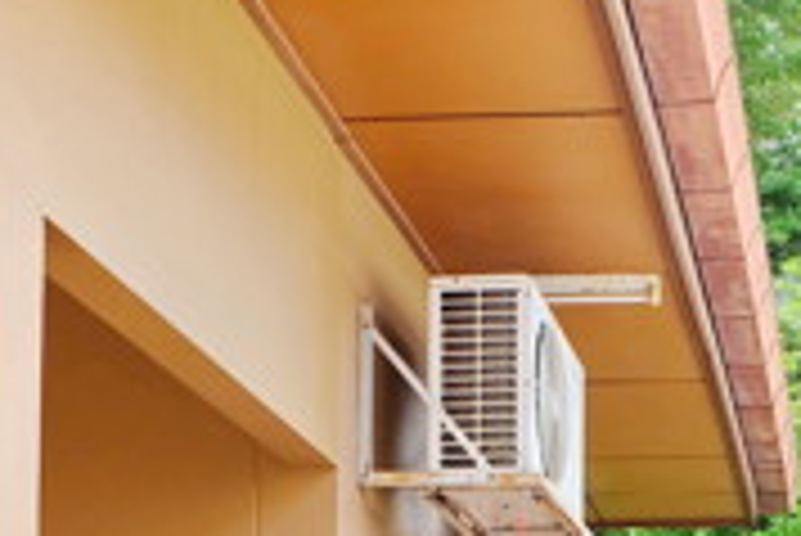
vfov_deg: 15.3
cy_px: 869
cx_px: 760
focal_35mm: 81
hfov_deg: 24.1
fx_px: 1804
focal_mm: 16
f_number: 8
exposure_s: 1/160
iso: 400
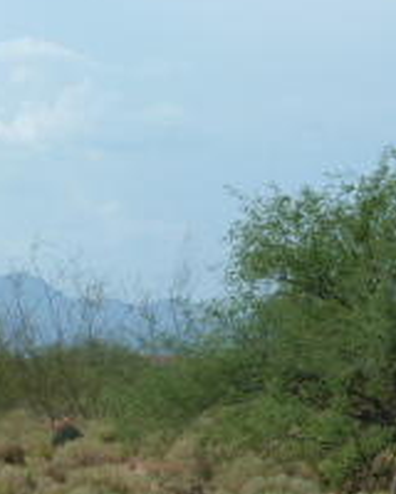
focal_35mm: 172
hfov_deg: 9.0
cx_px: 144
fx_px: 2520
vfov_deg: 11.2
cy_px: 437
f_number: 5.6
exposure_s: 1/500
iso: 80
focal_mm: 9.1
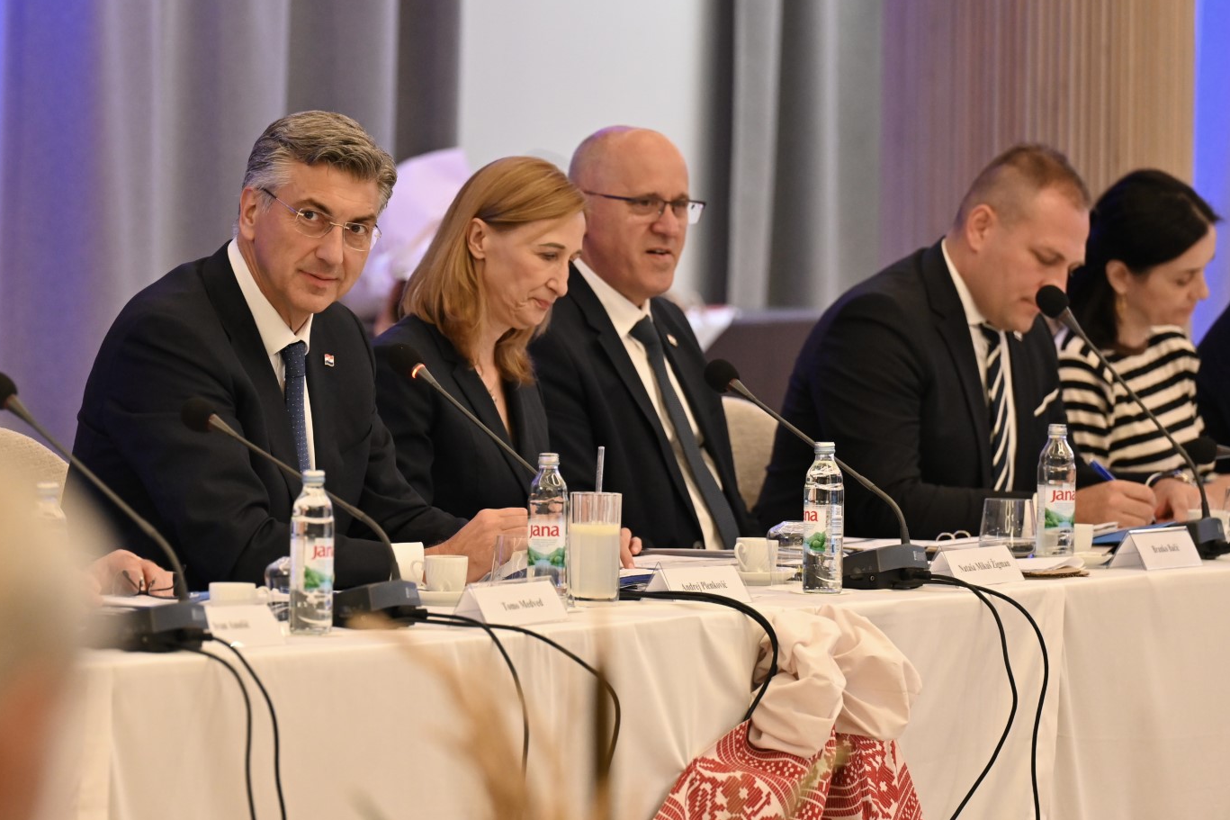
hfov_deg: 8.7
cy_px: 374
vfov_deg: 5.8
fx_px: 8096
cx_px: 651
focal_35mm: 237
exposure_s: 1/250
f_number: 3.5
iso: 1600
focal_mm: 200
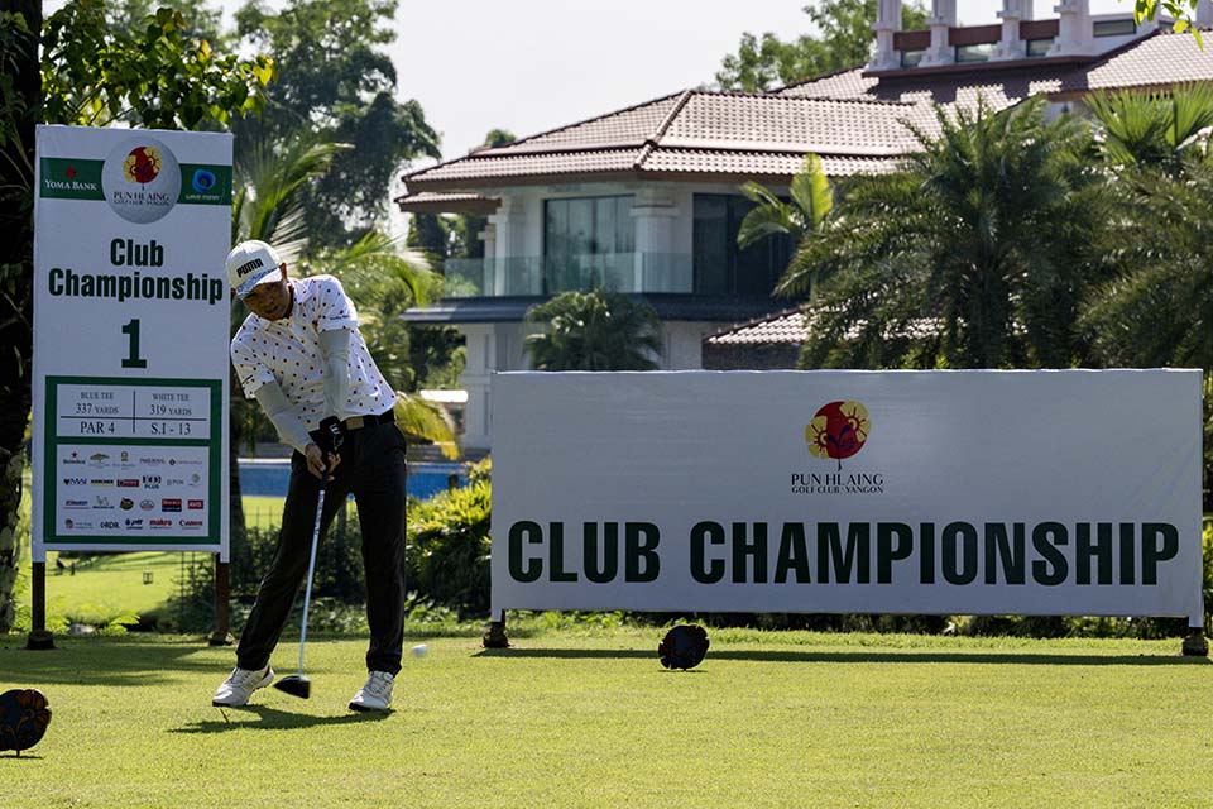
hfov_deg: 23.6
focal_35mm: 86
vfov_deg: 15.9
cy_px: 404
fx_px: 2897
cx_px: 606
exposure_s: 1/2000
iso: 450
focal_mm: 86
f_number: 6.3
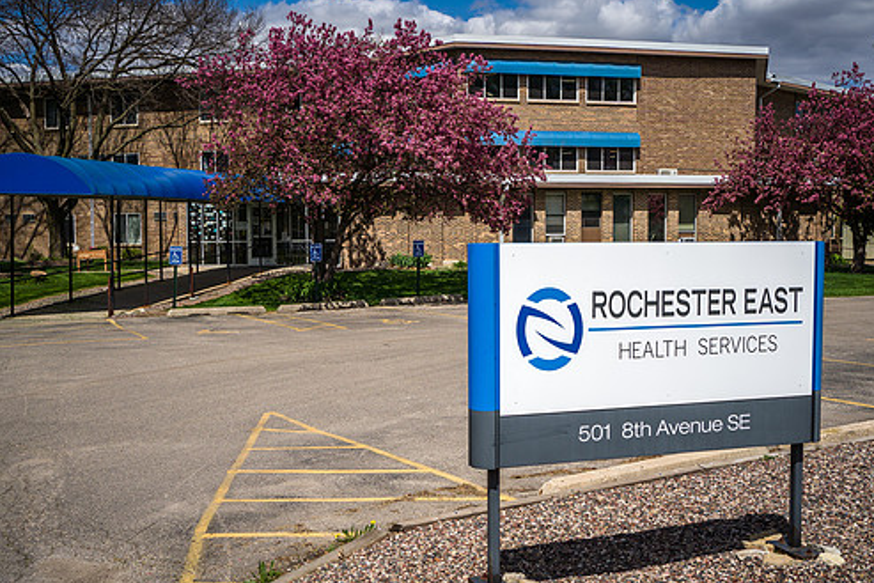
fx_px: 1020
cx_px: 437
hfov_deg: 46.4
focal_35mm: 42
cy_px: 320
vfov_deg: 31.9
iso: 100
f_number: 8
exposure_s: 1/500
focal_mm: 35
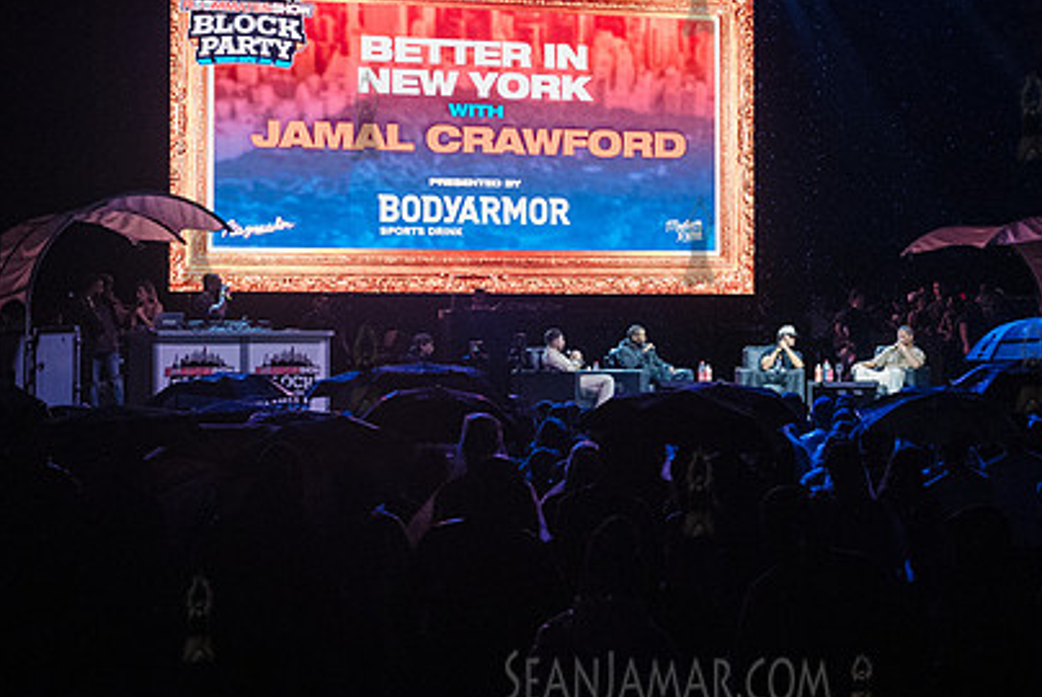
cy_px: 259
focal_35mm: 94
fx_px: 2723
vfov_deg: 14.6
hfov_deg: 21.5
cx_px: 729
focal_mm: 60
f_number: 4
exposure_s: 1/640
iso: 5000
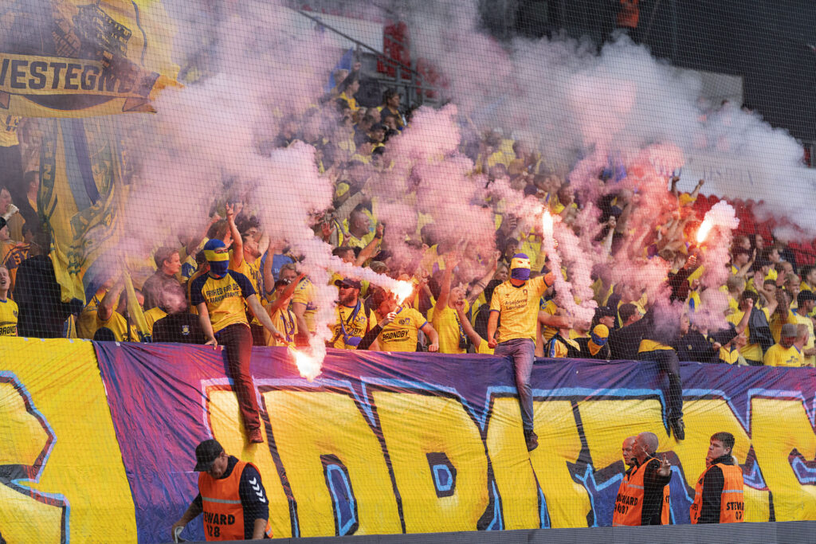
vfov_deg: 7.3
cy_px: 272
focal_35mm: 187
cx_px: 408
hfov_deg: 11.0
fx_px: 4239
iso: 1000
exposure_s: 1/4000
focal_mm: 187
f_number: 3.5
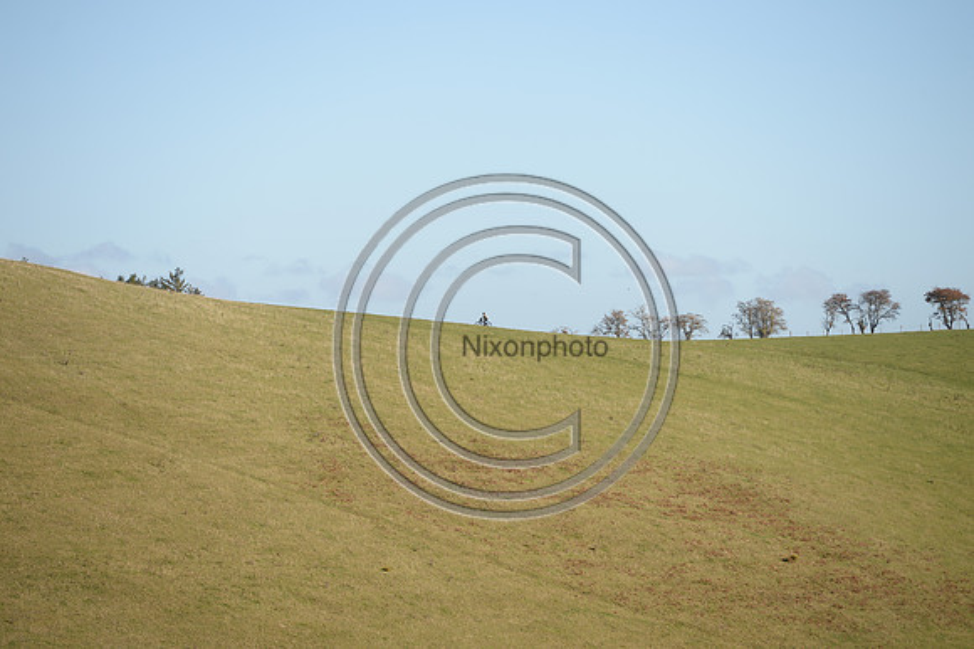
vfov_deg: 6.9
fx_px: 5408
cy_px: 324
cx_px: 487
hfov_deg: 10.3
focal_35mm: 200
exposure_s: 1/640
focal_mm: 200
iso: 100
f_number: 4.5
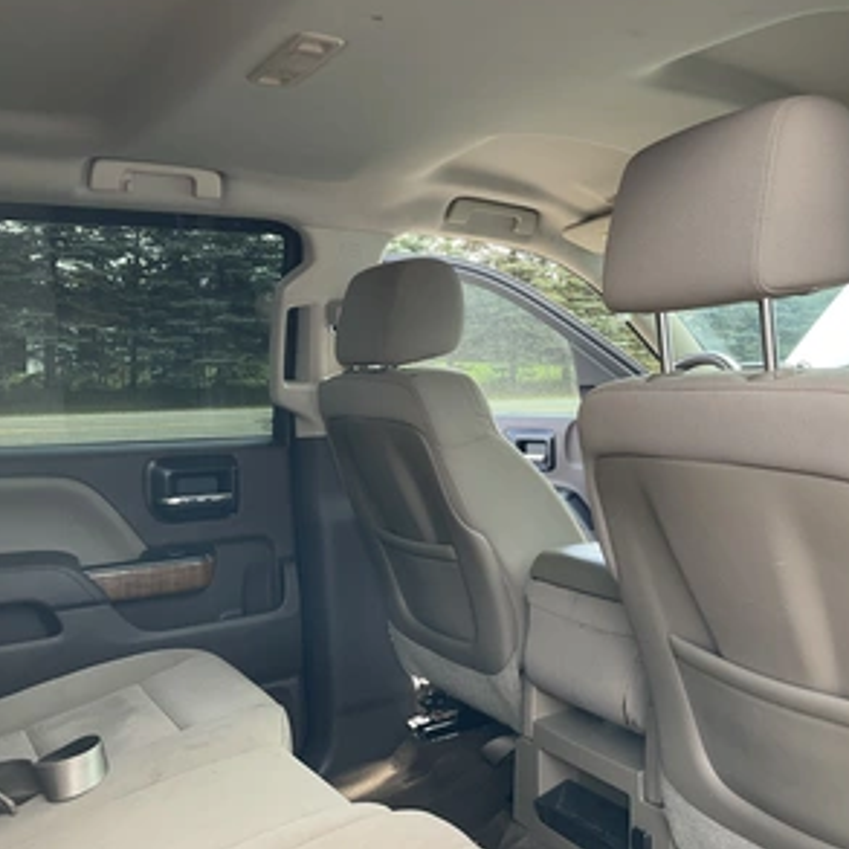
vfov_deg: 47.2
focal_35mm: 35
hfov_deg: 46.7
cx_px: 545
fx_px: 971
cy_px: 417
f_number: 1.8
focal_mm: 3
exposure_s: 1/122
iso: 32
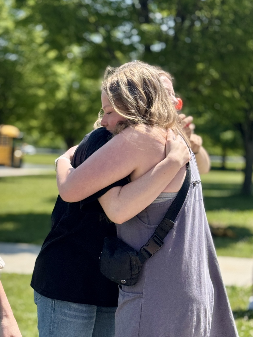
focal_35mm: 48
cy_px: 168
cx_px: 126
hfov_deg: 30.3
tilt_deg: -4.2
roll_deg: -1.5
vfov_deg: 39.7
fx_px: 468
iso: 64
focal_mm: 6.76
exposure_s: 1/1984
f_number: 1.78
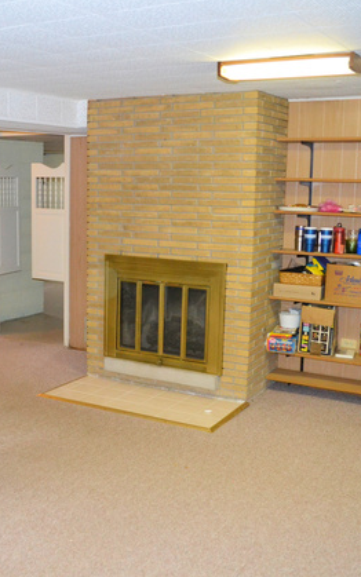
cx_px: 80
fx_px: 661
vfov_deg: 47.2
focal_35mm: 42
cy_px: 287
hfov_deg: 29.9
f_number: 3.5
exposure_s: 1/60
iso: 2000
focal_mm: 18
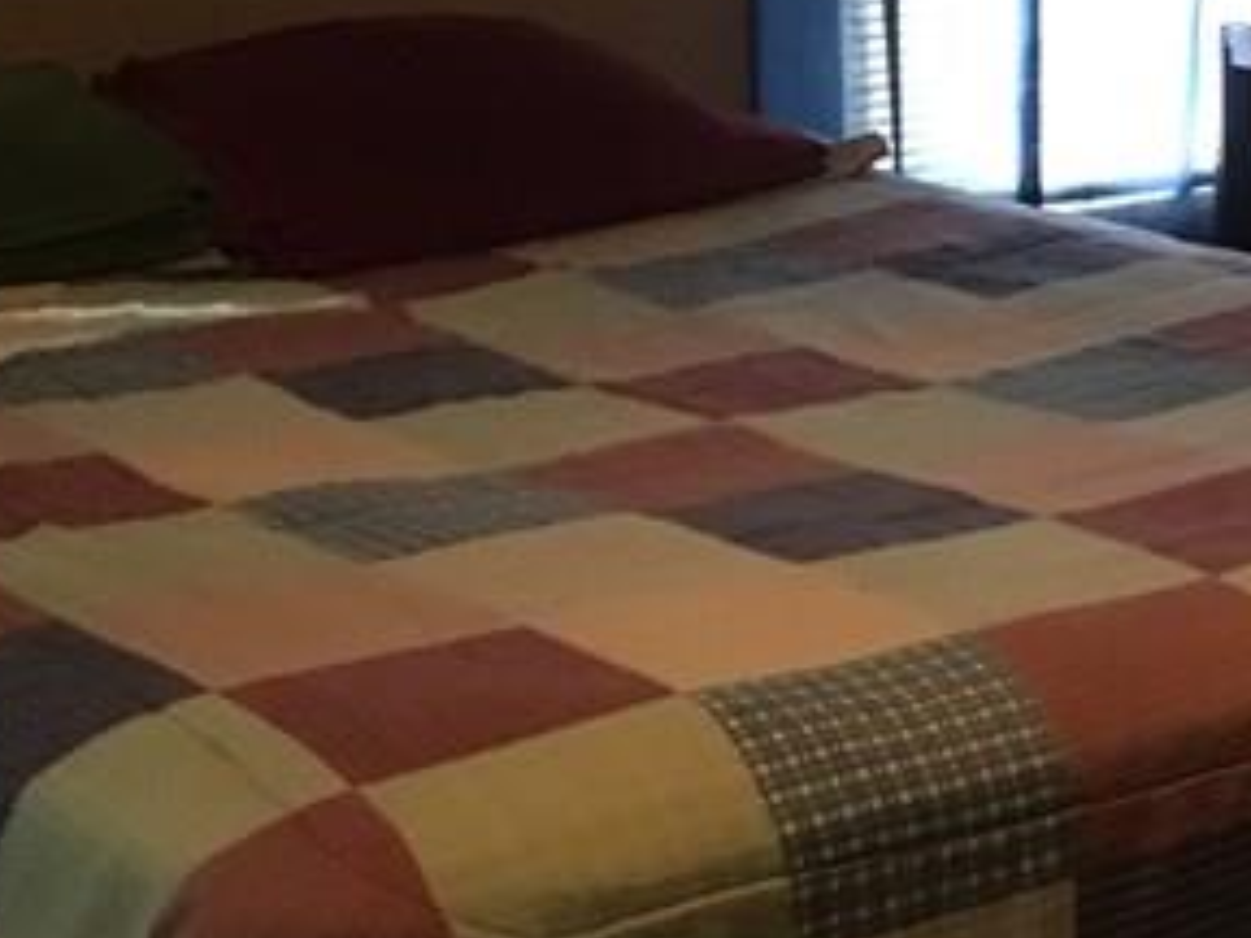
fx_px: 3722
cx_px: 1464
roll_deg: +0.7
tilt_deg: -7.3
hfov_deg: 18.2
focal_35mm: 103
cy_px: 4
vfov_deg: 14.2
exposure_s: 1/15
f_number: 2.2
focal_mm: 4.15
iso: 250
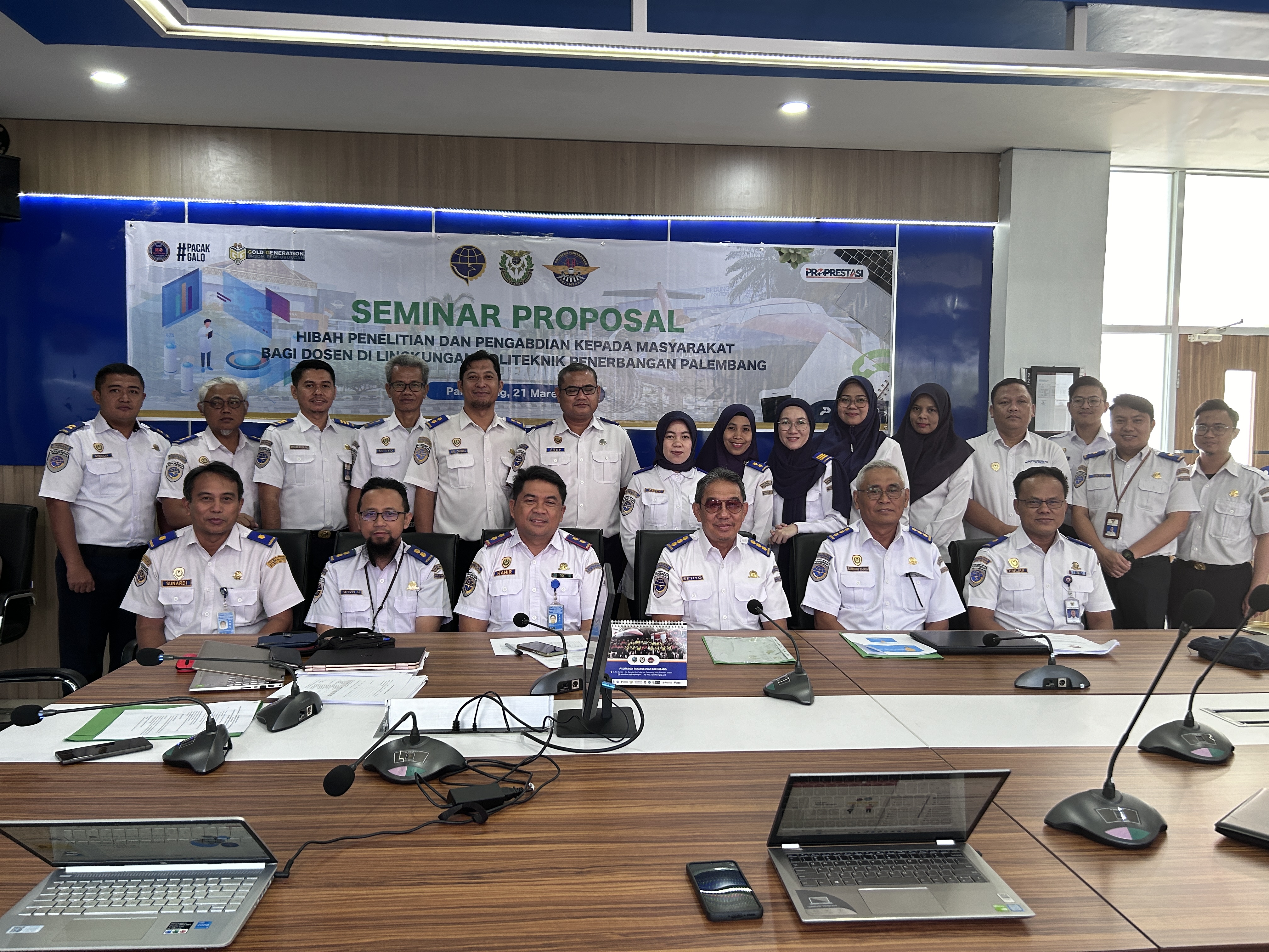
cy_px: 476
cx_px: 634
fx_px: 953
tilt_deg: -3.2
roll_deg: -0.3
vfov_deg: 53.1
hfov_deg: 67.3
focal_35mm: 26
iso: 125
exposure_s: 1/50
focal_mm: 5.7
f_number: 1.5
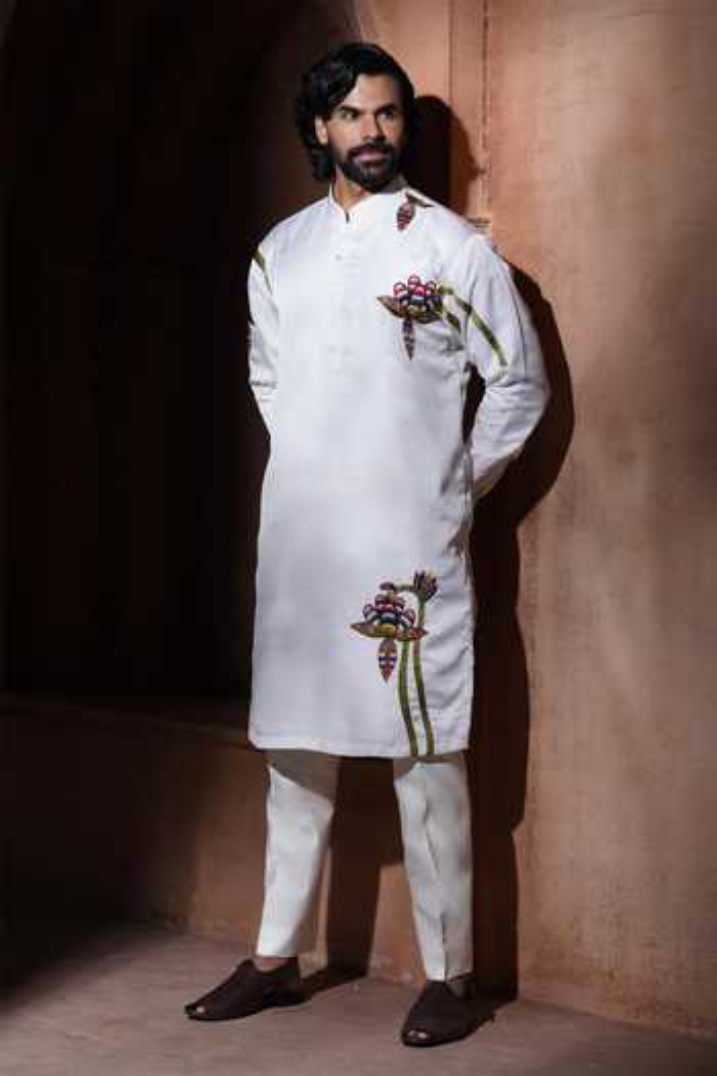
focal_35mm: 79
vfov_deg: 25.7
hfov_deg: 17.3
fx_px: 2360
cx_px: 358
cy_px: 538
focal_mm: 79
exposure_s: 1/160
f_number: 8
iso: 125
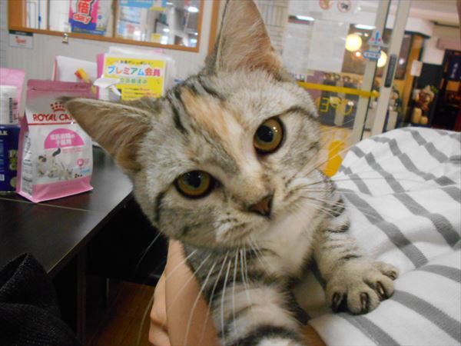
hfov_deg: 60.0
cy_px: 173
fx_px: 400
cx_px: 230
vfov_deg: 46.8
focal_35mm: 30
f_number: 3.4
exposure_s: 1/200
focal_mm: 5.1
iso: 800
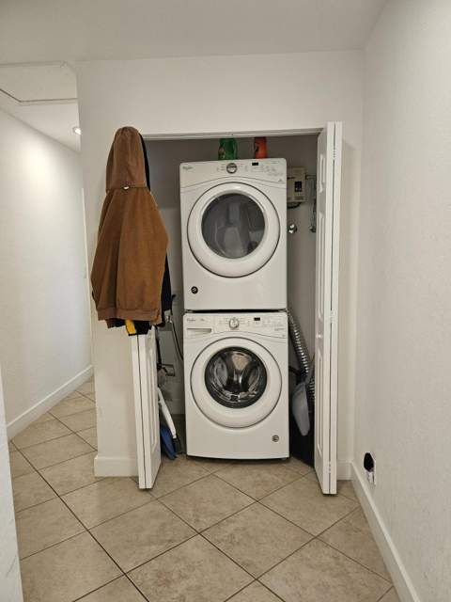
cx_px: 226
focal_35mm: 24
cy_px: 301
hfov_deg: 56.8
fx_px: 417
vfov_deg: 71.6
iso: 200
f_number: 1.8
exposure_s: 1/180
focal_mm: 5
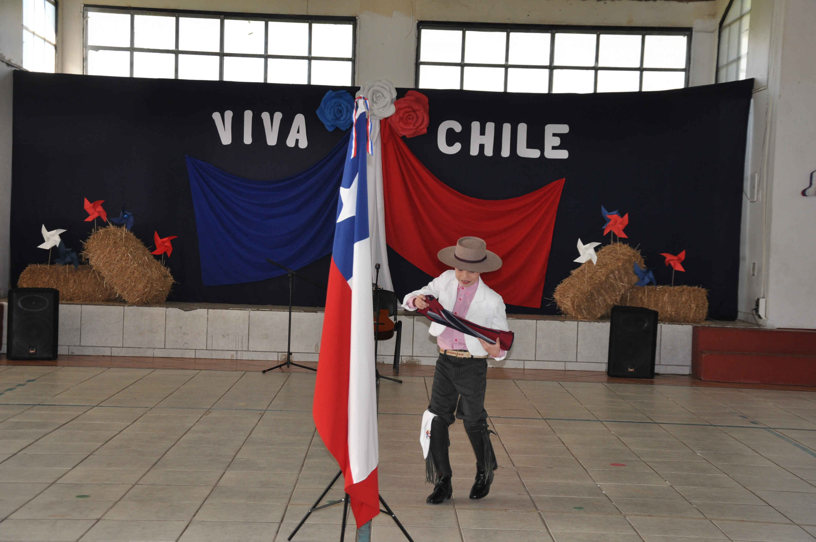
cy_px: 271
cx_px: 408
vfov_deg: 23.7
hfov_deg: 35.1
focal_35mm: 57
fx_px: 1290
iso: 400
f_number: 4.5
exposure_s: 1/125
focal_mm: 38
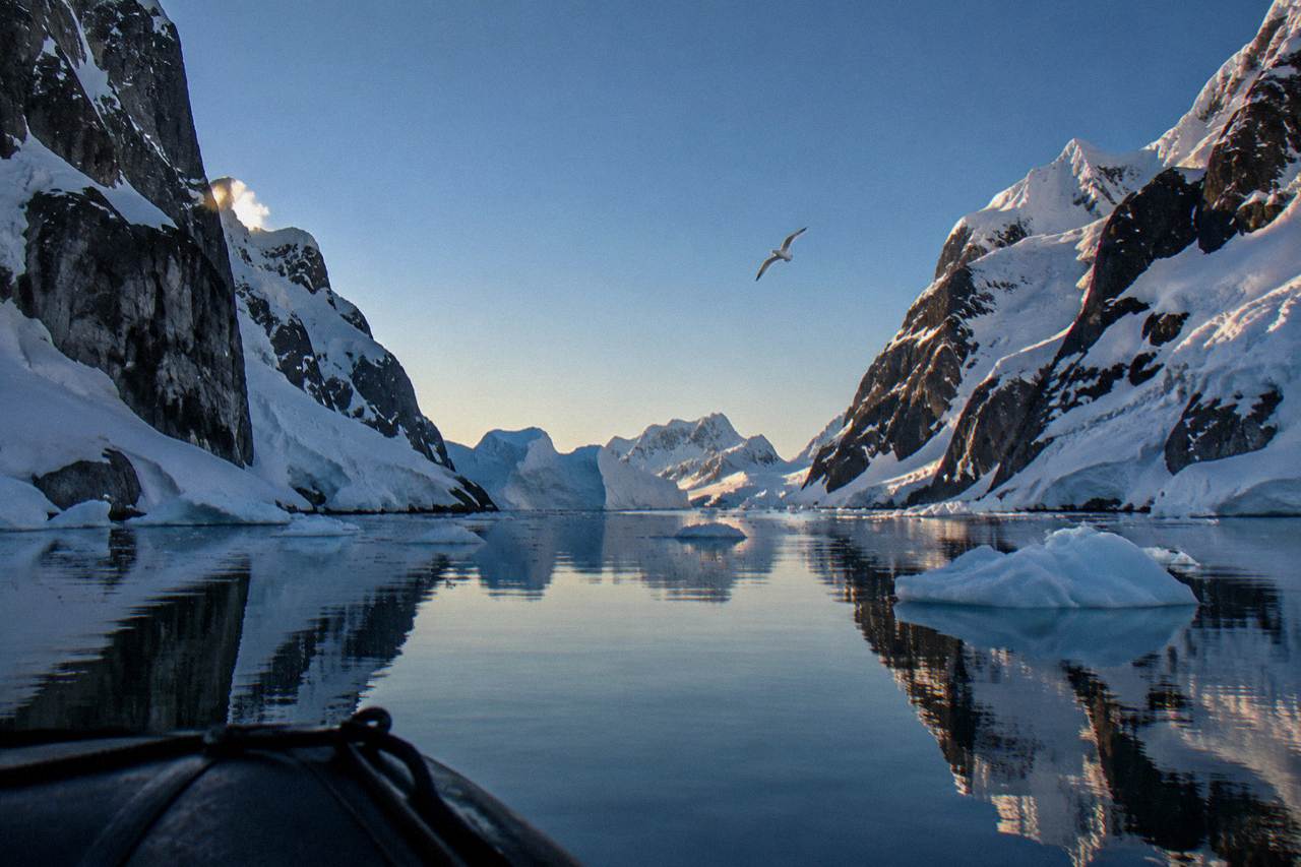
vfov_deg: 37.8
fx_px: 1265
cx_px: 650
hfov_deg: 54.4
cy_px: 434
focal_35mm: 35
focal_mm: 35
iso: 6400
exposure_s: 1/320
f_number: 2.5
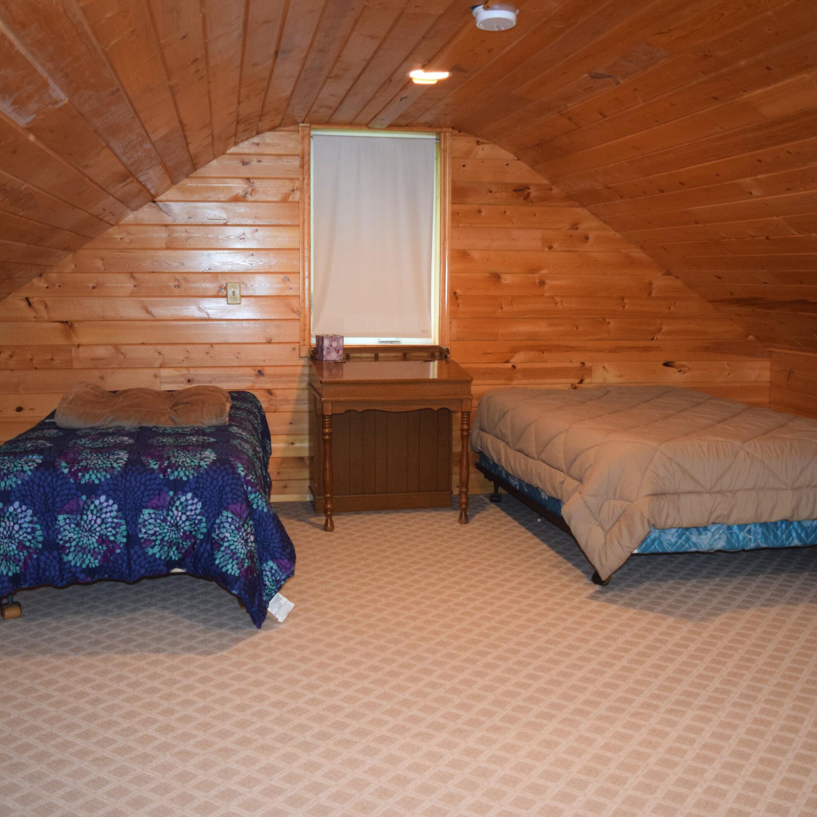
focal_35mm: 35
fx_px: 935
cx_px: 403
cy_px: 409
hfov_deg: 47.2
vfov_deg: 47.2
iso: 1600
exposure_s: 1/60
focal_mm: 18
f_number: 3.5
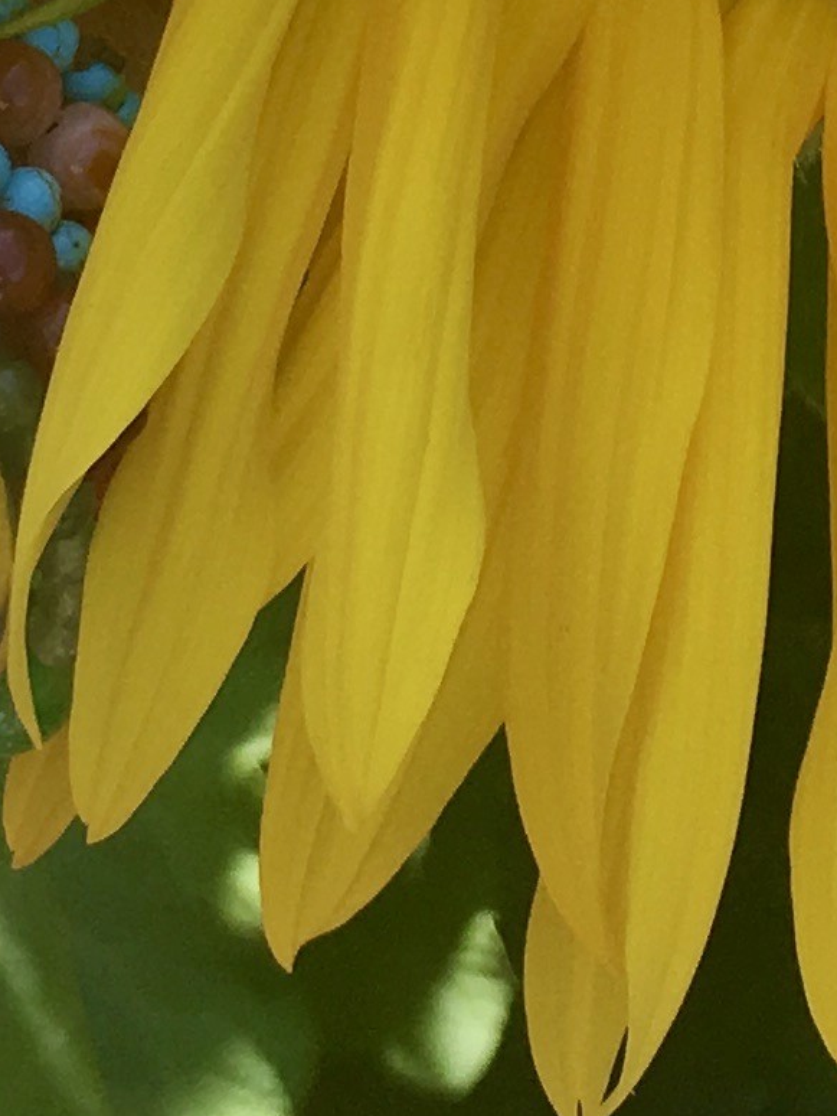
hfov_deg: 9.8
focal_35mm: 151
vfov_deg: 12.6
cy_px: -415
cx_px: 655
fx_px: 4865
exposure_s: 1/460
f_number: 2.2
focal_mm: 4.15
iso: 25
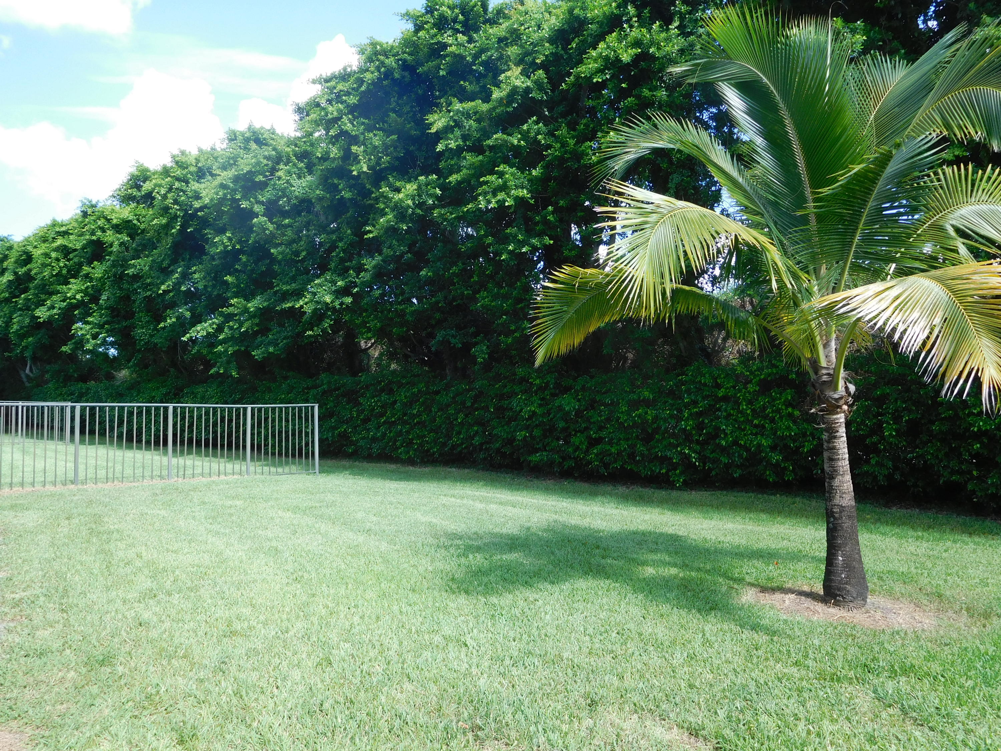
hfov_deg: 69.4
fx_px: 723
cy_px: 376
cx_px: 500
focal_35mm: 25
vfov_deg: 54.9
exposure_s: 1/320
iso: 125
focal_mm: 4.5
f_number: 3.4
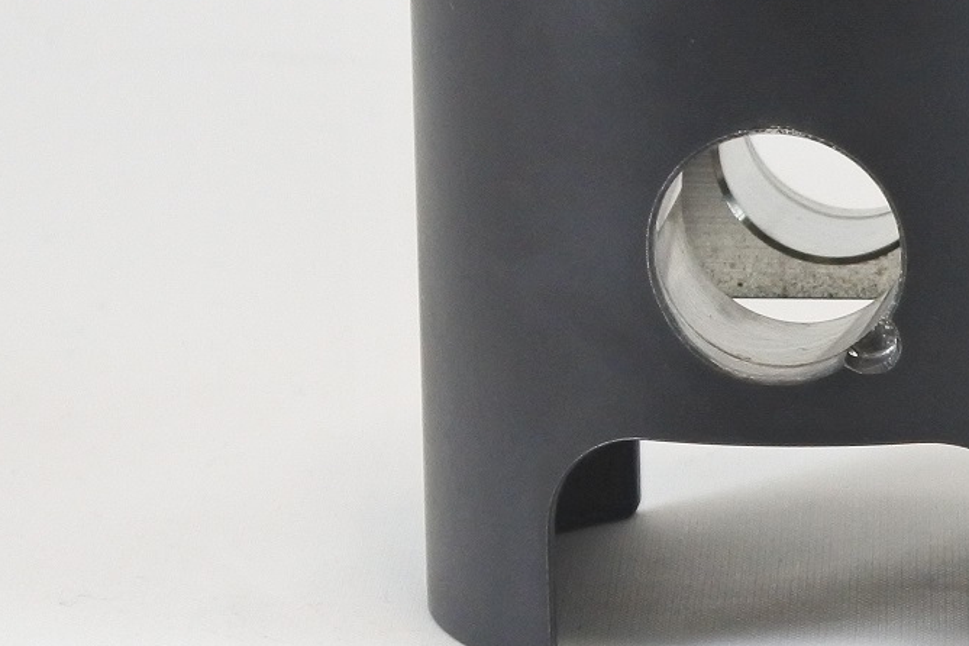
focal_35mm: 178
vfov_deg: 7.7
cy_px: 264
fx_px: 4791
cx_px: 1325
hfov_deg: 11.2
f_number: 4.8
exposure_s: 1/125
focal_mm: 21
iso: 720
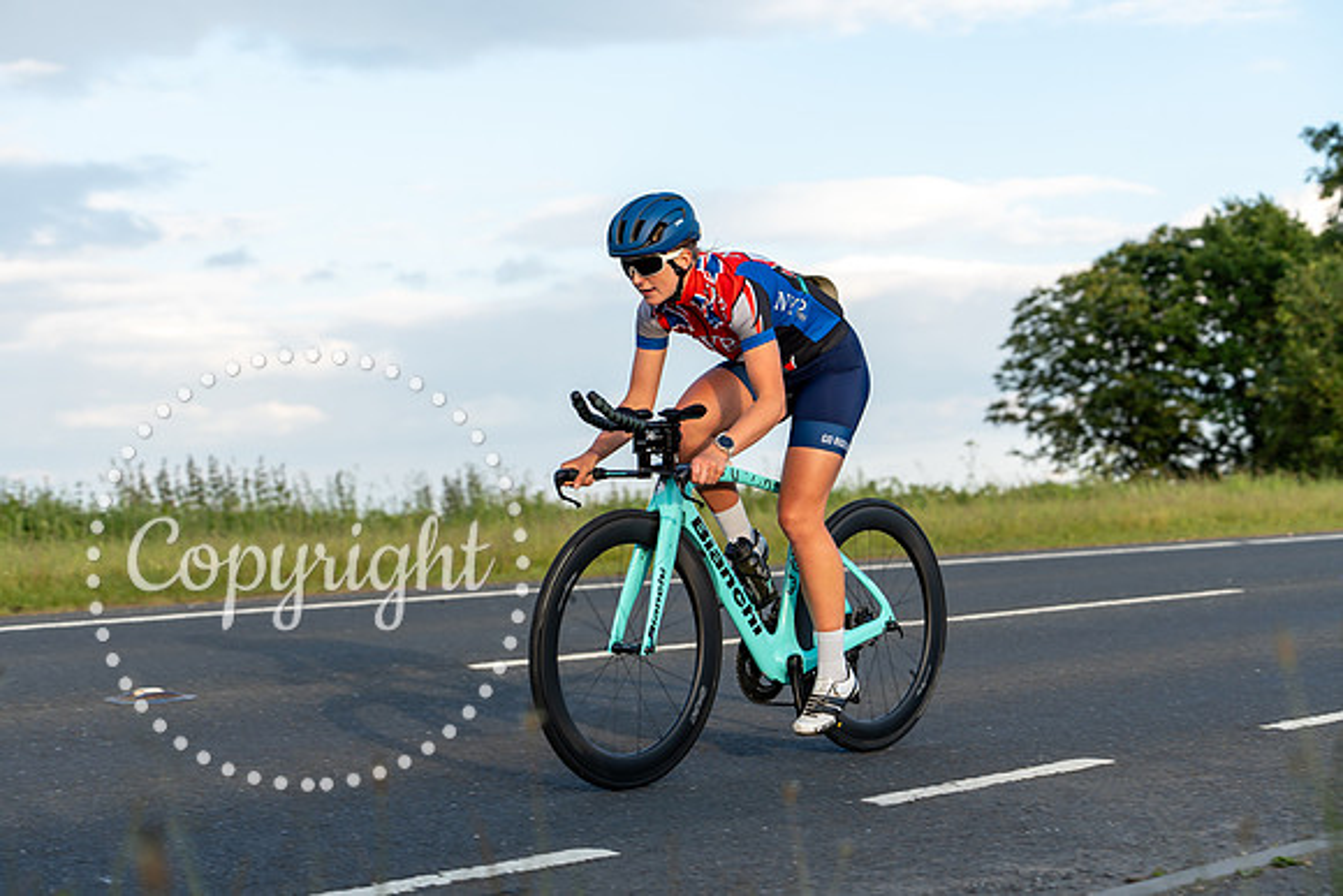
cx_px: 672
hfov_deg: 27.7
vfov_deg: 18.7
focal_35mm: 73
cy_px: 448
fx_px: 2724
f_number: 4
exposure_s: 1/640
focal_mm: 73
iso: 125
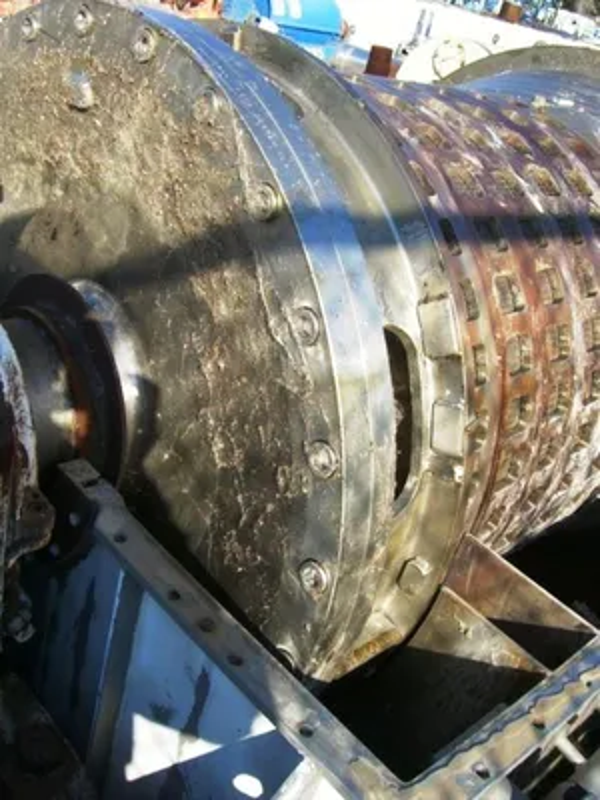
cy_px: 400
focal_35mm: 38
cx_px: 300
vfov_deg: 49.0
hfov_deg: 37.7
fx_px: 878
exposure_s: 1/320
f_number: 4.3
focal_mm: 6.2
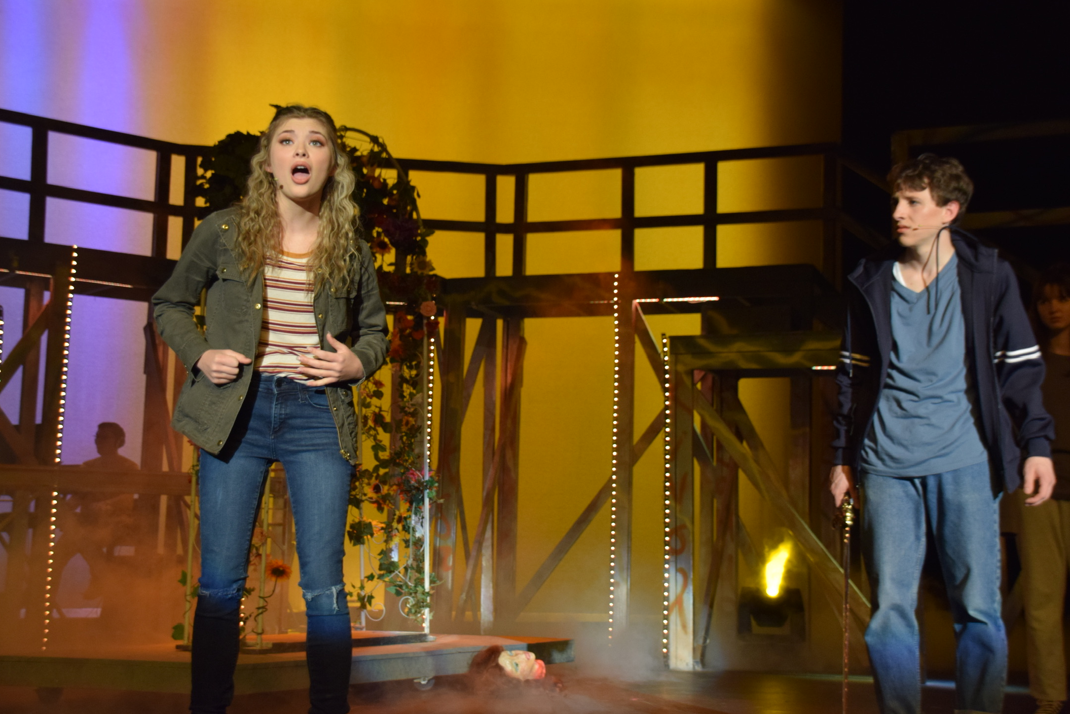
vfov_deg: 26.5
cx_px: 546
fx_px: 1516
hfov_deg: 38.9
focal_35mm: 51
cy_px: 350
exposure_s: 1/60
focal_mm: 32
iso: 1000
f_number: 4
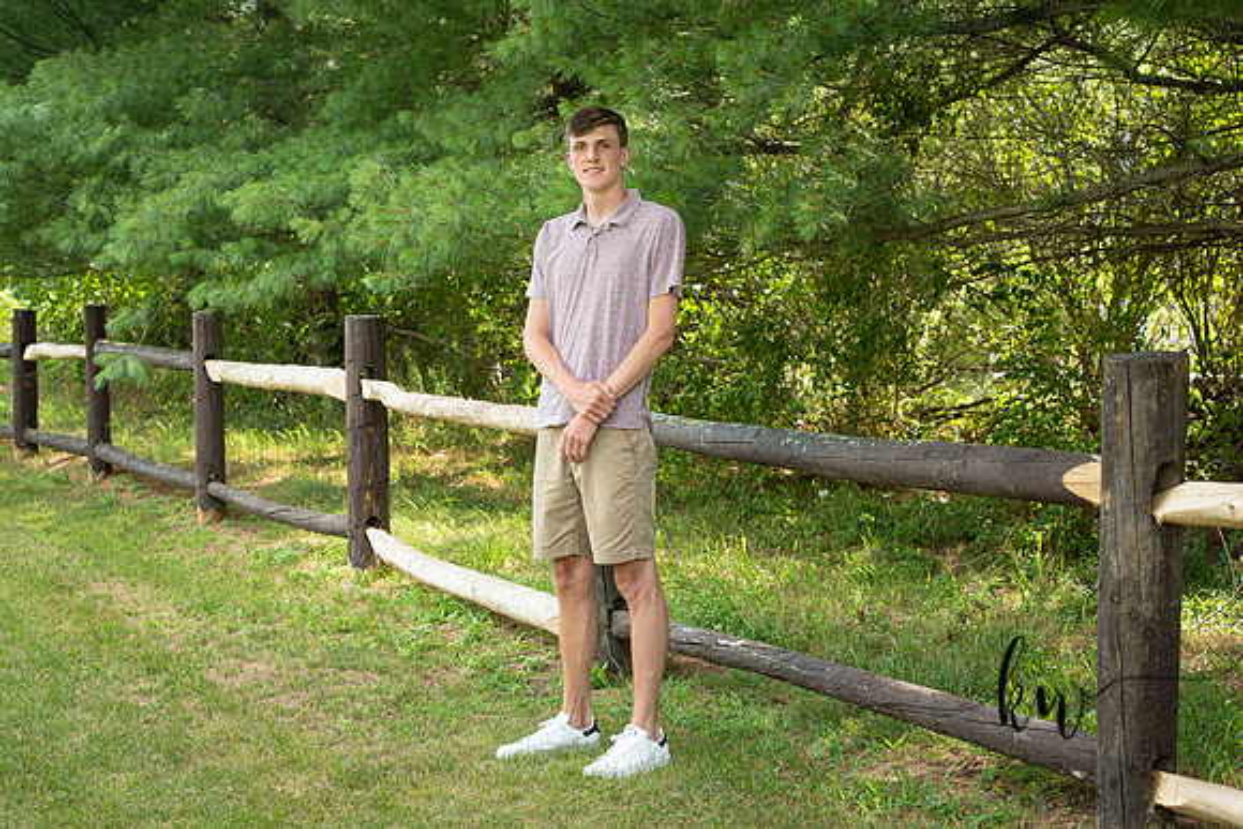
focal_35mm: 70
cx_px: 622
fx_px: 2417
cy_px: 414
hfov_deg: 28.8
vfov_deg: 19.5
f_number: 6.3
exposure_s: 1/200
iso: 500
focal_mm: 70
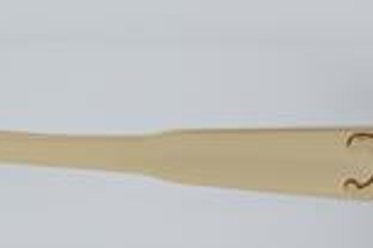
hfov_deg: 10.7
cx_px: 86
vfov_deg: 7.2
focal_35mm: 192
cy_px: 83
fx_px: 1989
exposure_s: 1/4
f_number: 32
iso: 100
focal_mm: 50
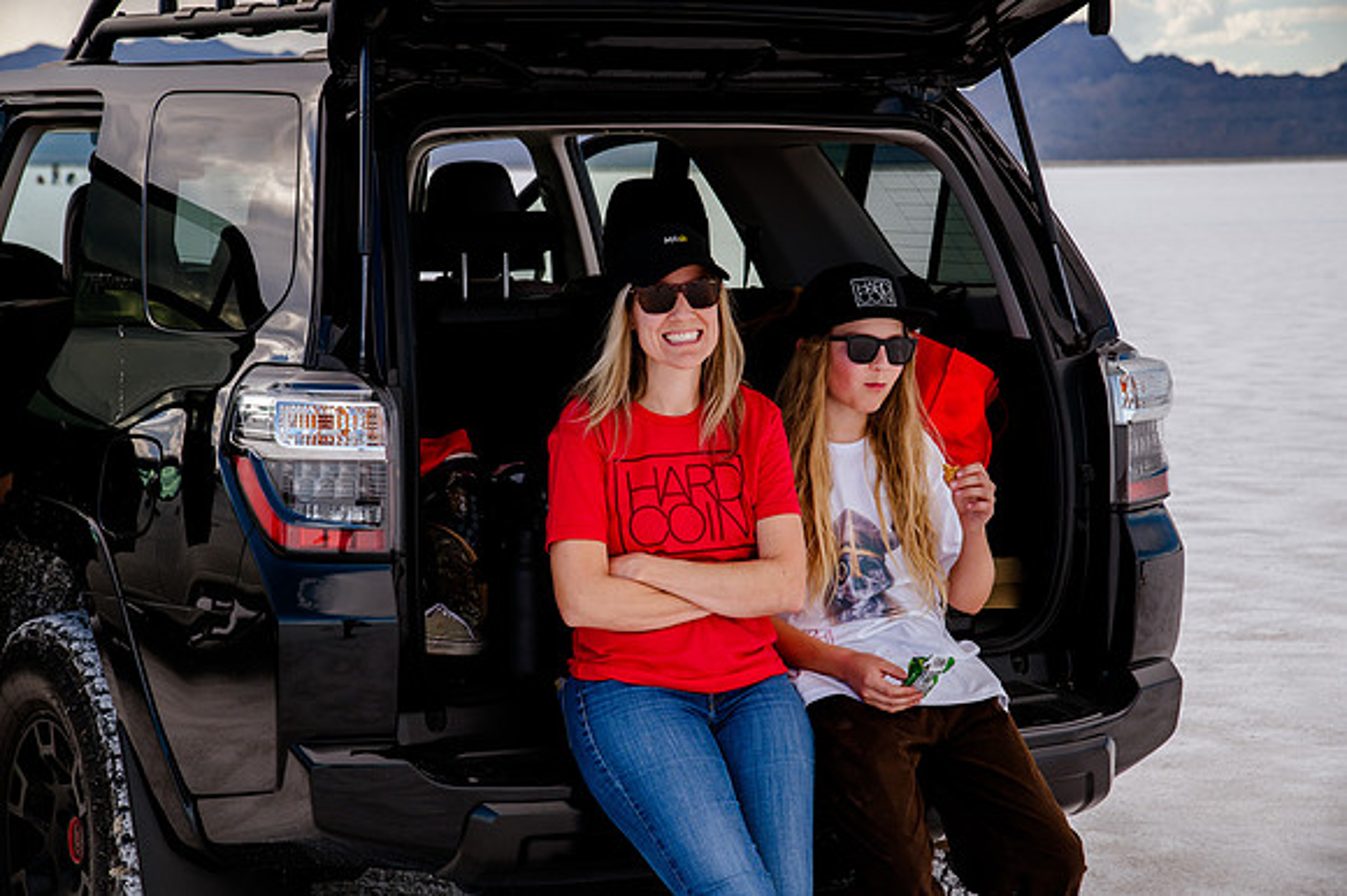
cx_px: 674
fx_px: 3113
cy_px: 448
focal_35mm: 83
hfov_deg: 24.4
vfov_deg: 16.4
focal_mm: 82
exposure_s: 1/640
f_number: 8
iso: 250
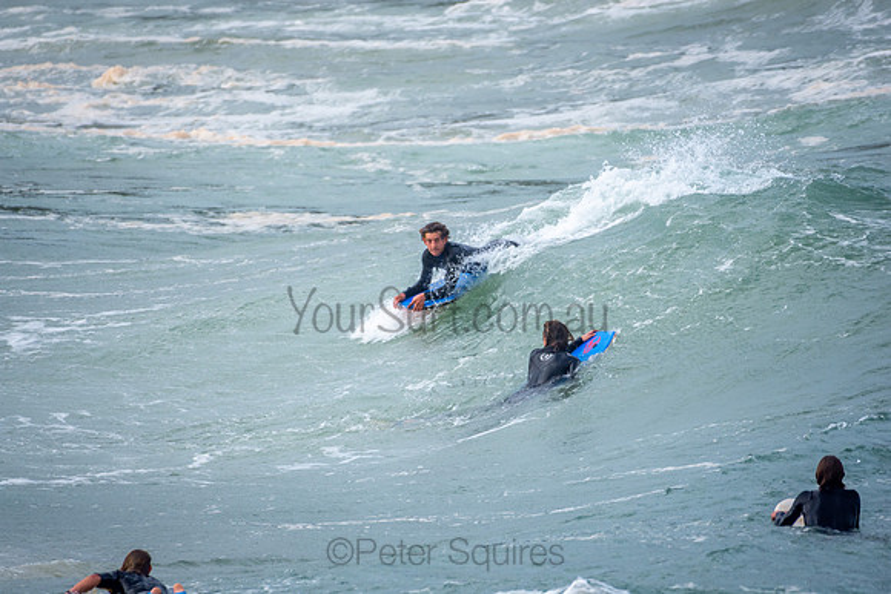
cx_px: 446
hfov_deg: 2.7
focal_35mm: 750
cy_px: 297
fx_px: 18566
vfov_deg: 1.8
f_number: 5.6
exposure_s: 1/1000
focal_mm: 500
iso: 220
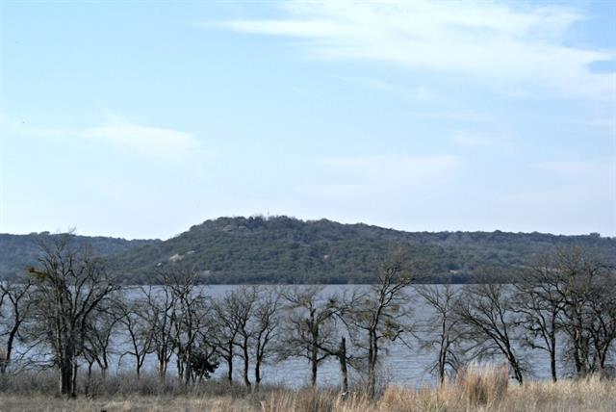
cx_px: 308
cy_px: 206
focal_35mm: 105
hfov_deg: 19.4
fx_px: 1798
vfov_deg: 13.1
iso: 100
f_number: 13
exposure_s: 1/250
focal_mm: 70
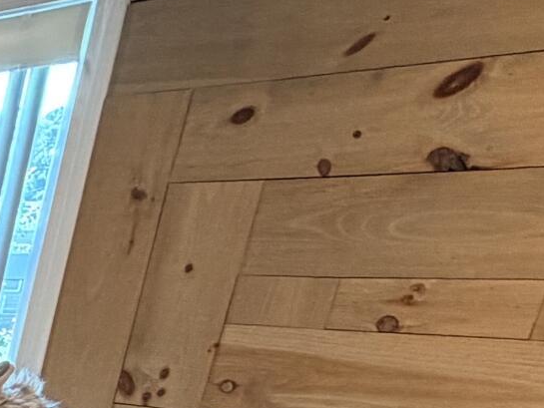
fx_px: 1210
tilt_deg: -22.7
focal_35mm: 77
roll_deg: +0.6
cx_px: -736
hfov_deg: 15.3
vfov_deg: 16.1
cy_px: 739
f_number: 2.2
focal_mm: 2.22
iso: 200
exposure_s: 1/60
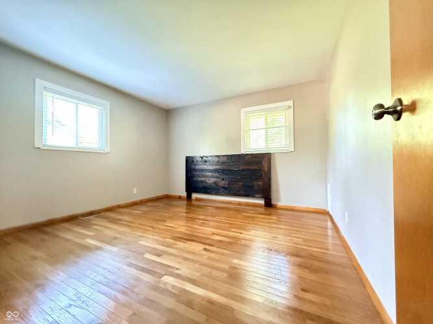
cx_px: 216
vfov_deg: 85.7
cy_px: 162
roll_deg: +0.3
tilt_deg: +0.8
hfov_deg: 102.1
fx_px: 175
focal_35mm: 14
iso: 2000
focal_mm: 2.22
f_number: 2.2
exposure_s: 1/30
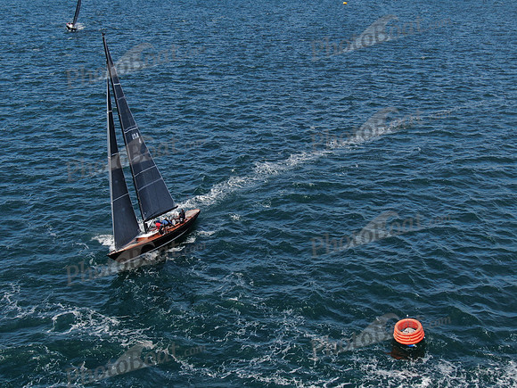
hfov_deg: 39.7
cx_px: 258
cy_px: 194
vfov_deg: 30.3
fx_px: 717
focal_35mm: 48
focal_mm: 8.6
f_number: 3.8
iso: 100
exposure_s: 1/800
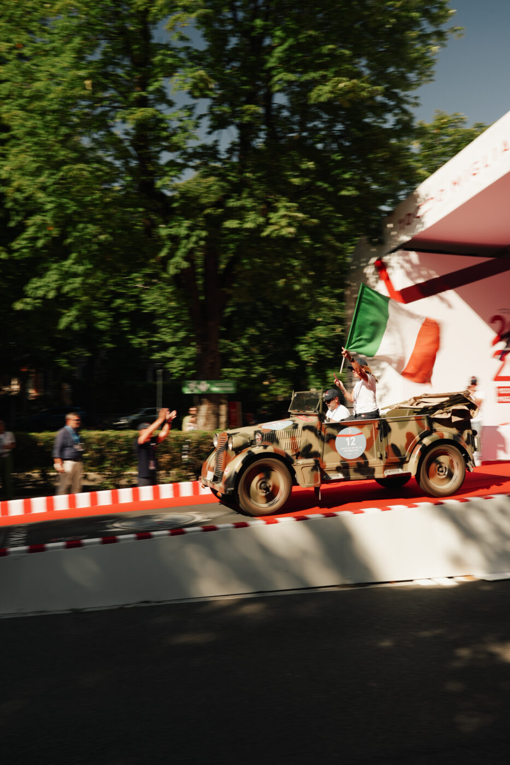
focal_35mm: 30
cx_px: 255
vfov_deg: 61.9
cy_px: 382
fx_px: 638
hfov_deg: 43.6
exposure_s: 1/40
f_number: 11
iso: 100
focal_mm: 30
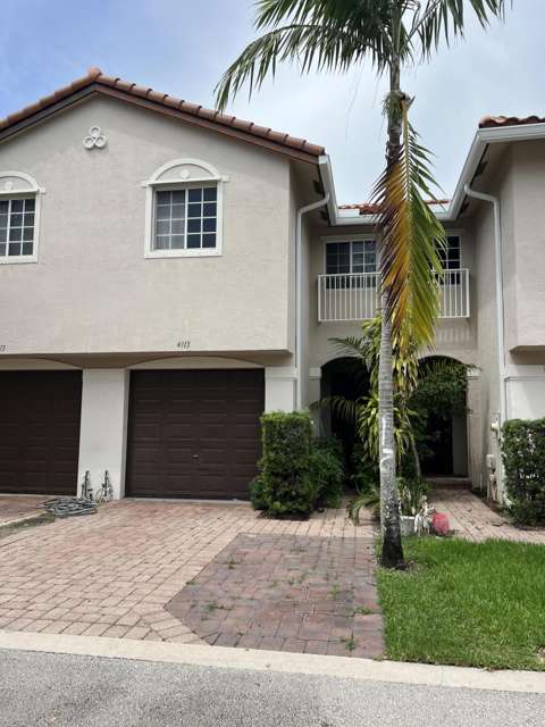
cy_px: 364
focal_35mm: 26
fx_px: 546
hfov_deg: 53.1
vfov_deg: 67.3
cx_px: 272
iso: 50
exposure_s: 1/3571
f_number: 1.5
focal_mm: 5.7
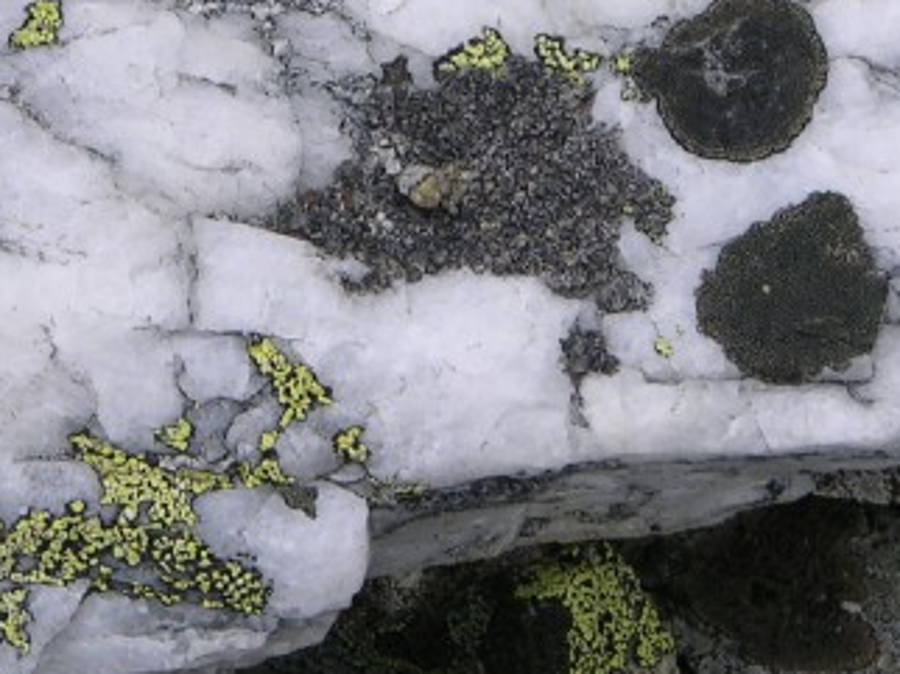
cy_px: 221
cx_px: 84
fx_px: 9924
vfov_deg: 3.9
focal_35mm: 382
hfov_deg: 5.2
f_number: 5.3
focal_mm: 29.5
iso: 50
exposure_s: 1/310
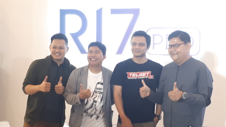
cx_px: 114
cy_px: 69
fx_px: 180
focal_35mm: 30
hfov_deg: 64.3
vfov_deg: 38.9
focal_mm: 3.6
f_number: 1.9
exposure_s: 1/25
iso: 160
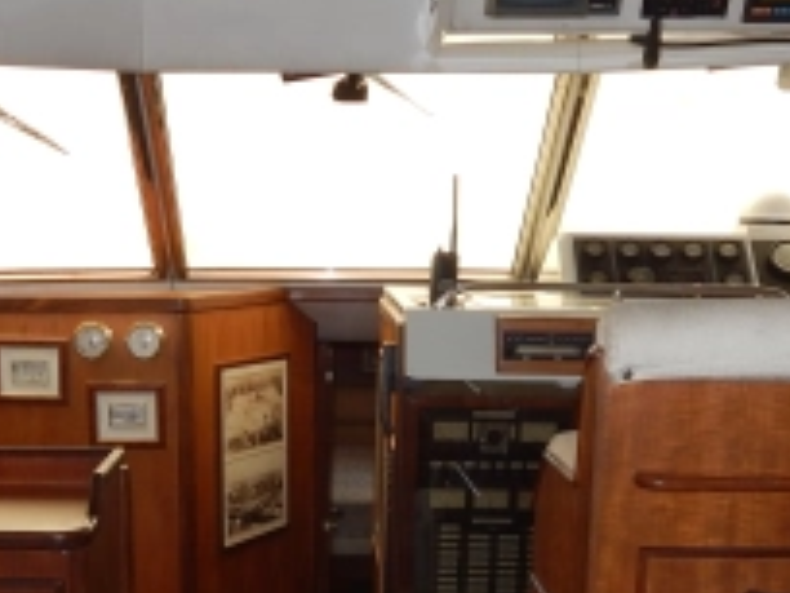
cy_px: 556
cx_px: 256
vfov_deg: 22.9
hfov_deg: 30.9
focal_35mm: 62
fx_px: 1415
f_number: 3
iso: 125
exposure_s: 1/125
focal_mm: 4
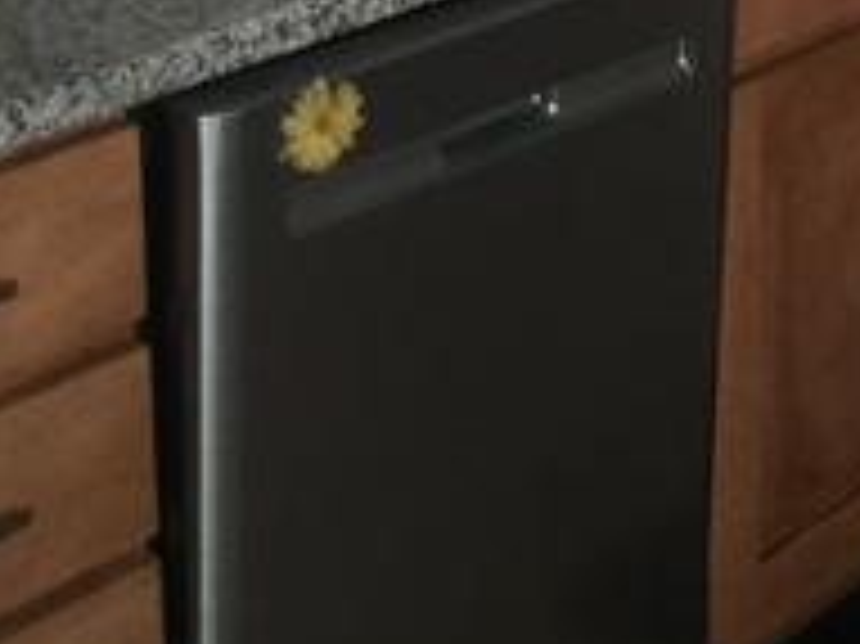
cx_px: 919
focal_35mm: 104
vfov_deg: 13.4
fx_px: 2582
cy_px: -302
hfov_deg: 18.3
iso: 32
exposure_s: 1/30
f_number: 2.4
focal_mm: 3.3
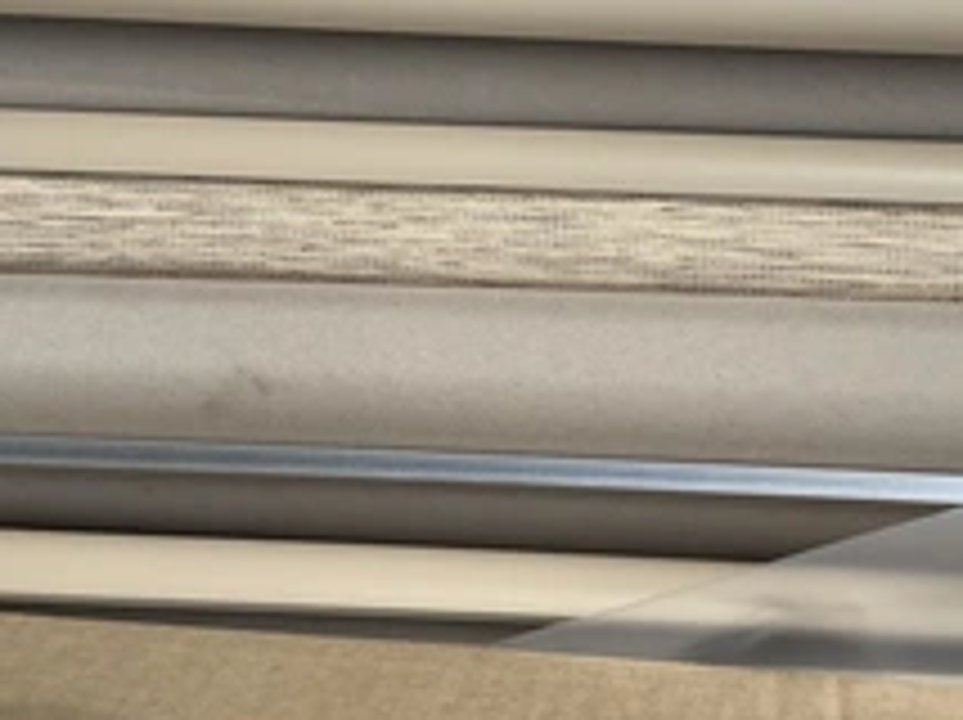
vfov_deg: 25.1
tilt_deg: -82.2
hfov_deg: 33.1
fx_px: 1612
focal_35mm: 58
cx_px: 608
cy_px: 274
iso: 25
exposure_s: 1/422
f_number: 2.4
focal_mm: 3.3
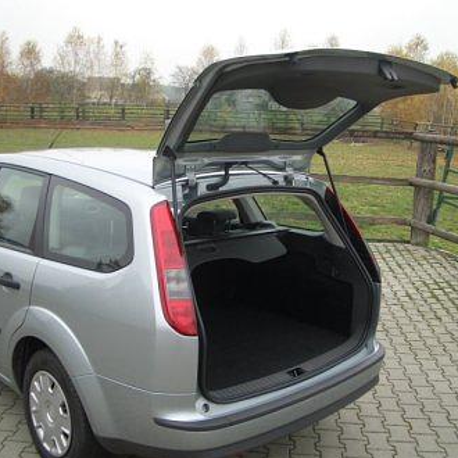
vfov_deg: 40.0
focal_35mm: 42
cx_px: 236
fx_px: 629
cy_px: 232
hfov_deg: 40.0
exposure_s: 1/125
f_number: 2.6
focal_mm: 5.8
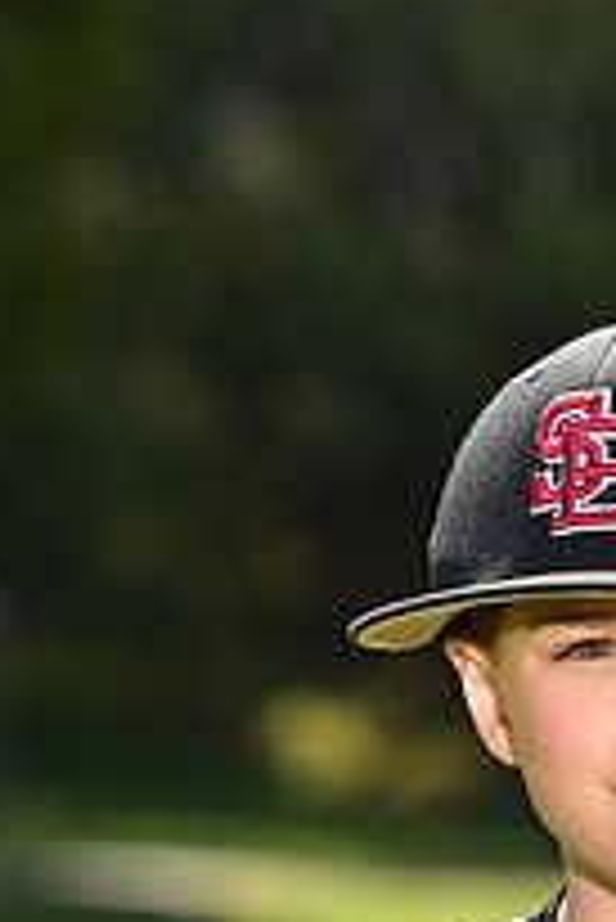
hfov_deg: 3.0
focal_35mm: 453
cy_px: 1102
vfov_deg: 4.5
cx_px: 699
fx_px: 11607
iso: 100
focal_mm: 160
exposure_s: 1/250
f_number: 5.6
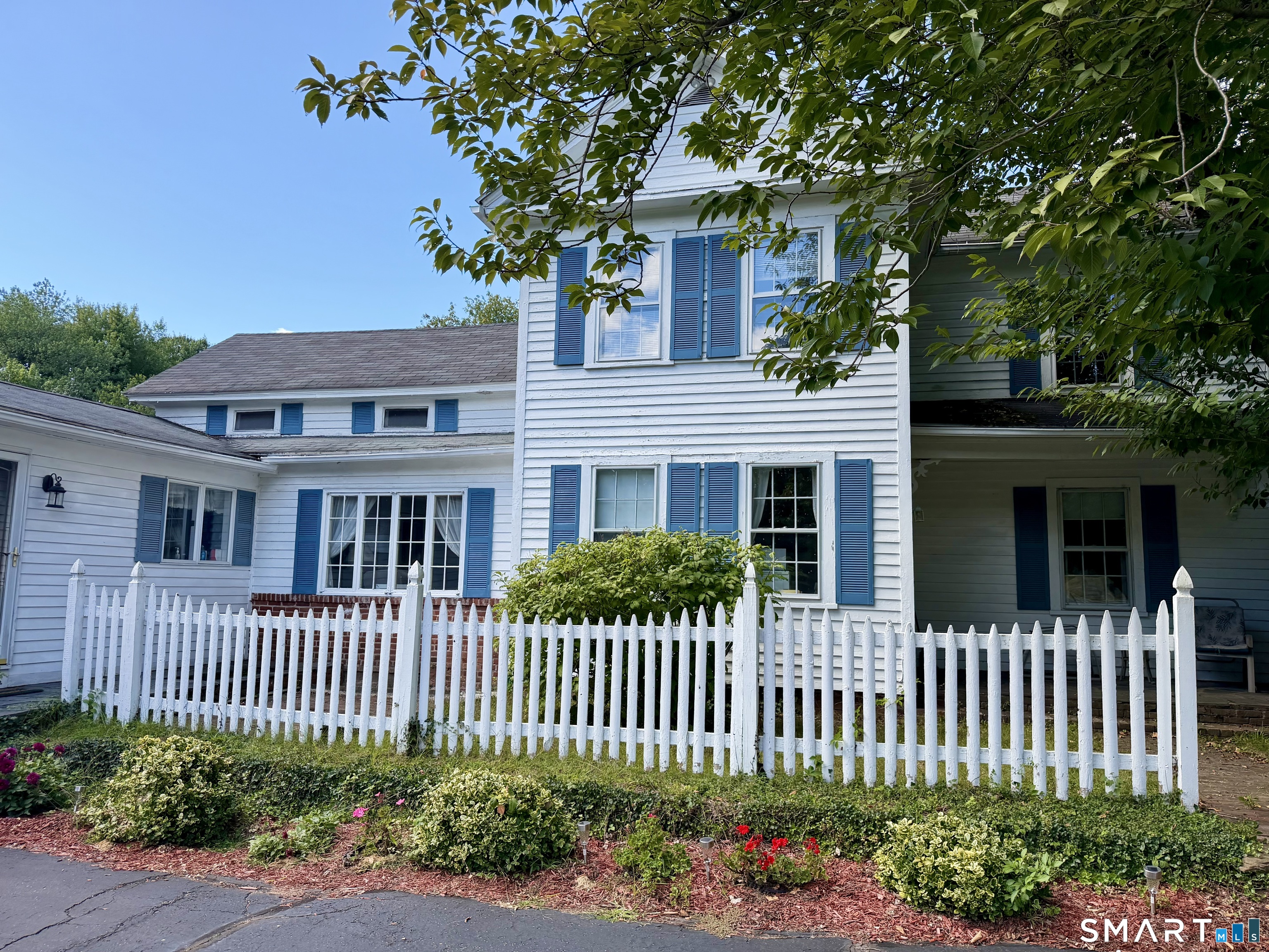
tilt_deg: +7.2
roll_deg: -1.6
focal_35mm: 24
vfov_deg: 56.8
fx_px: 880
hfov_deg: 71.6
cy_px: 476
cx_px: 634
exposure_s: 1/1553
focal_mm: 6.76
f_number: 1.78
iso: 100
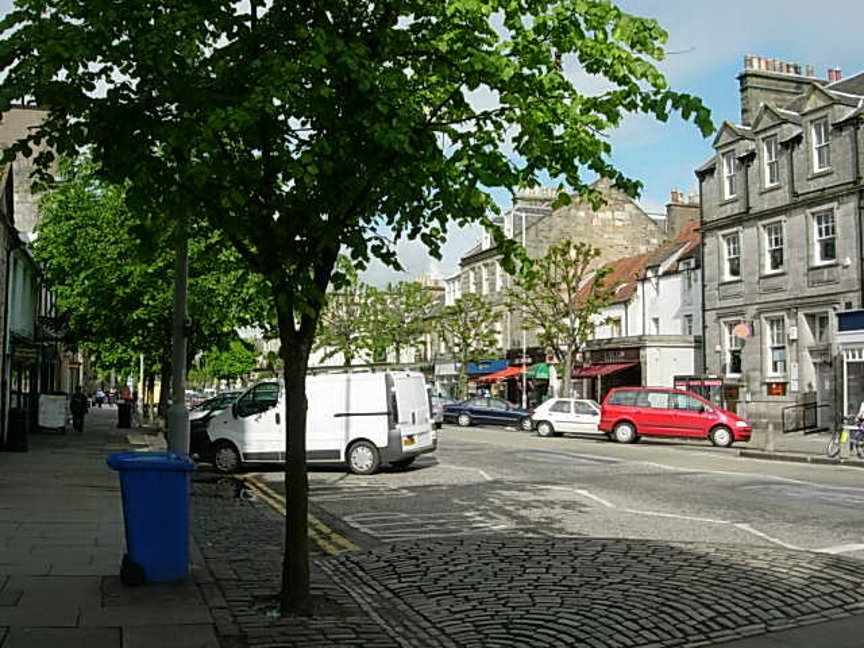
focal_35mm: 38
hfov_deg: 49.0
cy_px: 324
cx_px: 432
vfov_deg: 37.7
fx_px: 948
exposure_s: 1/645
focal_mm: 7.8
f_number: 4.8
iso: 79
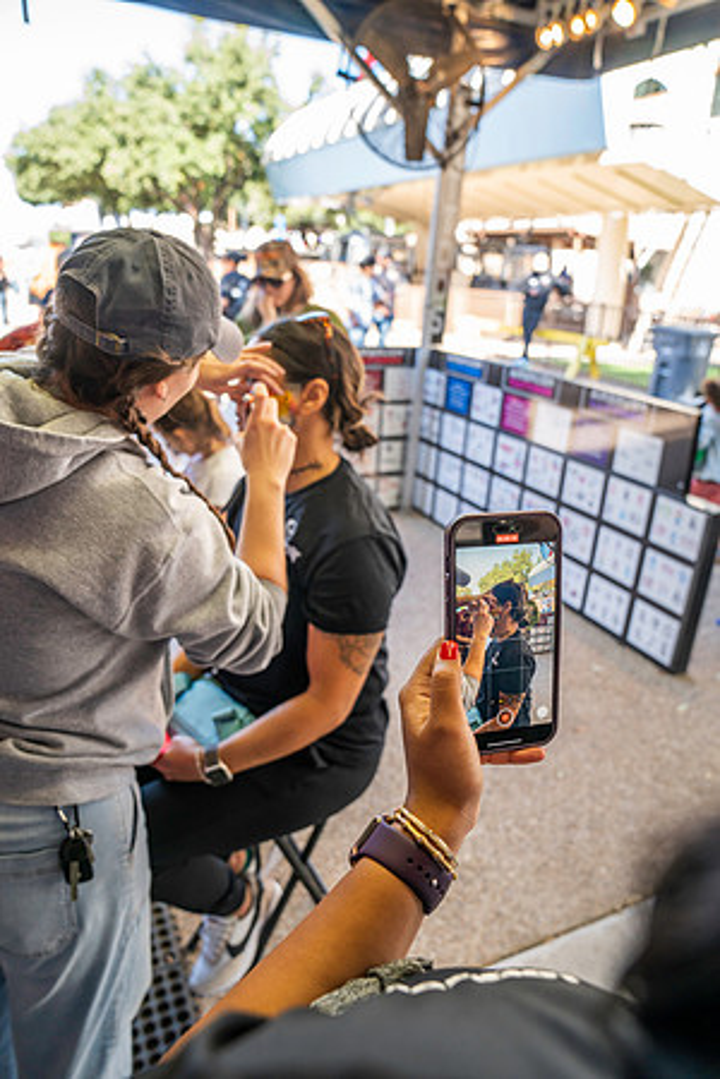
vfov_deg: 73.7
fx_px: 720
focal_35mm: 24
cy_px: 540
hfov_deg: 53.1
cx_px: 360
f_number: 4
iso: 400
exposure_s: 1/200
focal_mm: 24
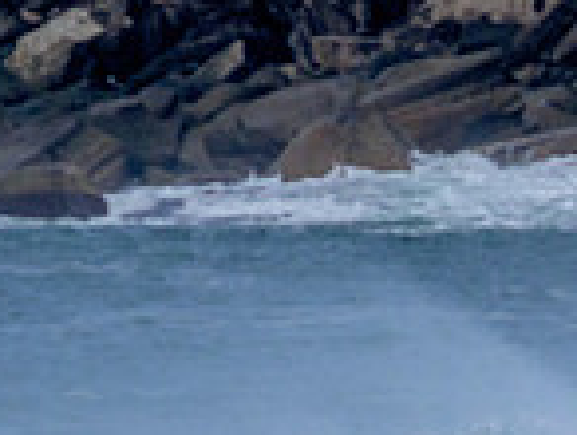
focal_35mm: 3052
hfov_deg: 0.6
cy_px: 651
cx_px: 1122
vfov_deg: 0.5
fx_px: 50956
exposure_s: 1/2000
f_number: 11
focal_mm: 800
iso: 1100
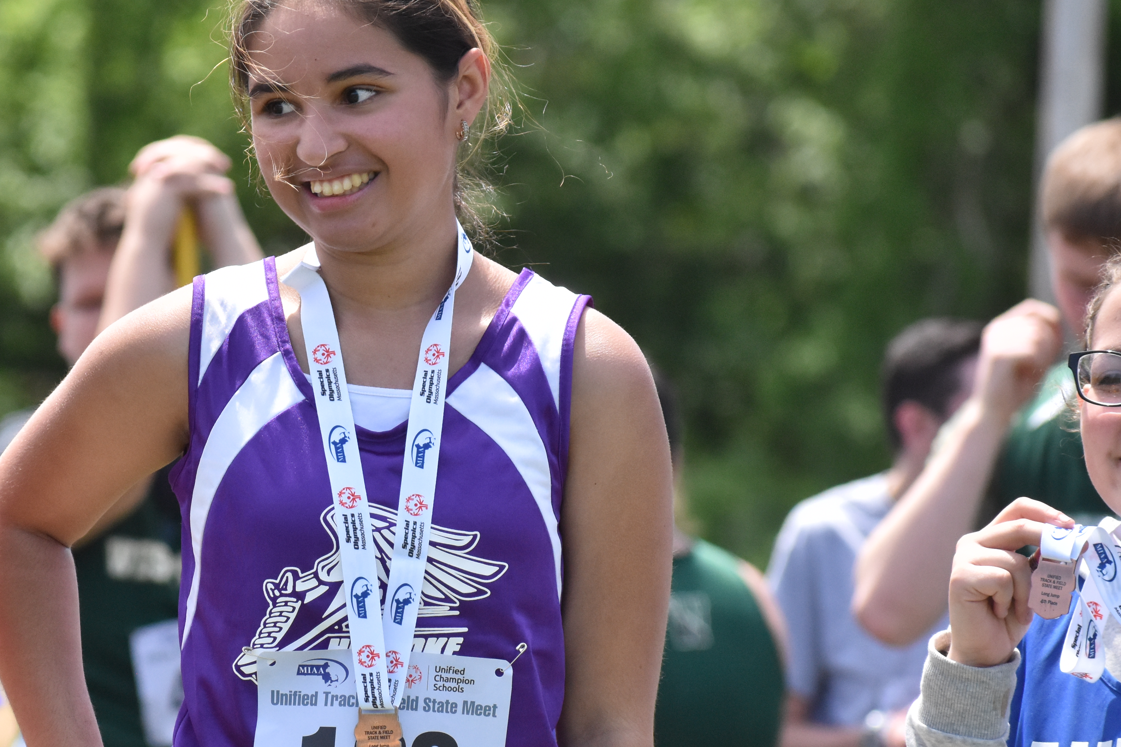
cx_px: 320
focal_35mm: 362
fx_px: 11271
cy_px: 434
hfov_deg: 5.7
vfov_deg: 3.8
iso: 1250
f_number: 5
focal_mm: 150
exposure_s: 1/4000
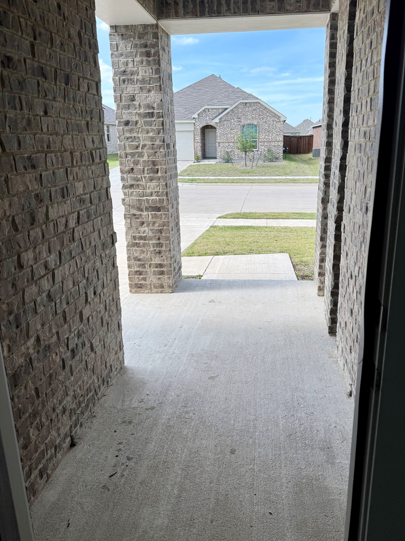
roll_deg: +1.0
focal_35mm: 27
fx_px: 421
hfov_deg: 51.3
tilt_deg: -15.2
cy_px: 254
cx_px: 224
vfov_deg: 65.3
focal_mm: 6.76
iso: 80
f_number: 1.78
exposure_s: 1/1855
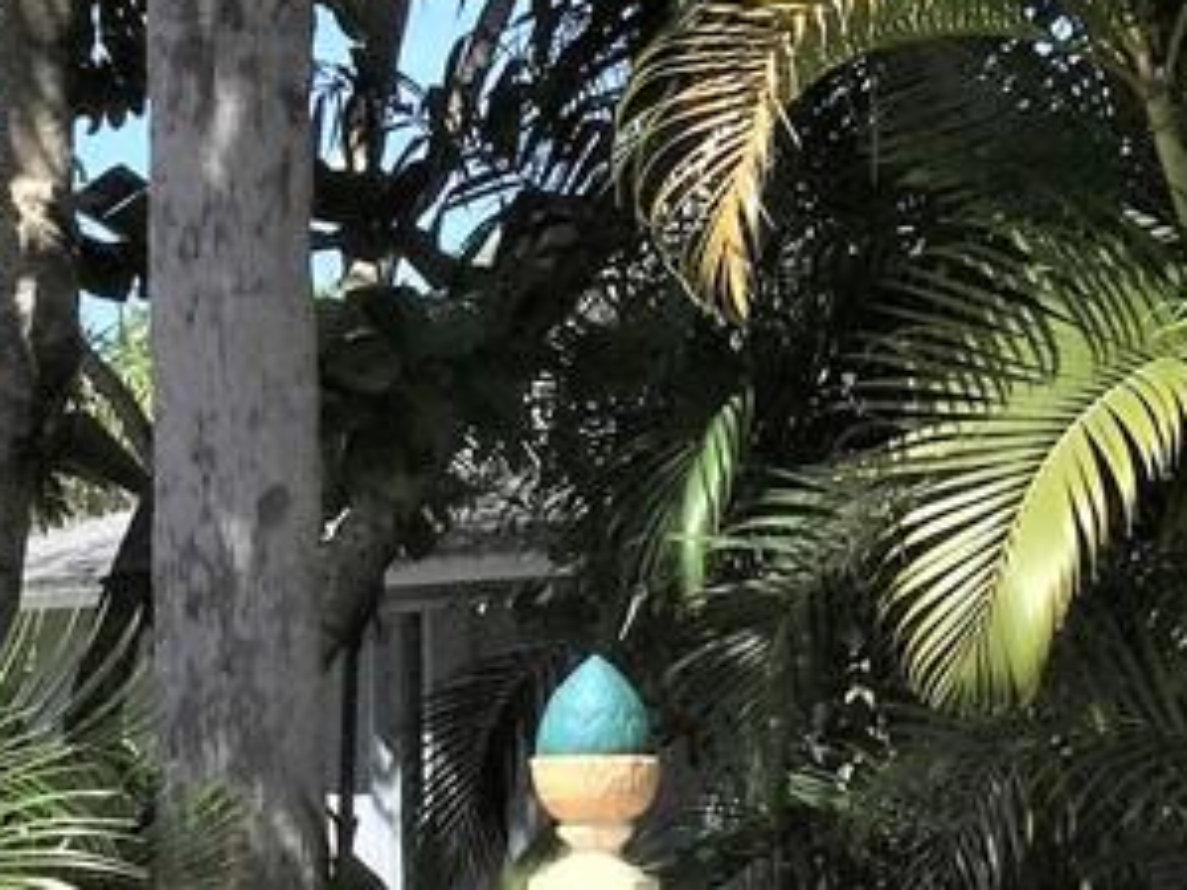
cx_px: 1784
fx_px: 3633
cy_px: 956
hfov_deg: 16.8
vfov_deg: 13.7
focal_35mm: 106
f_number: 2.4
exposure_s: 1/1733
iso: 25
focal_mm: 3.3
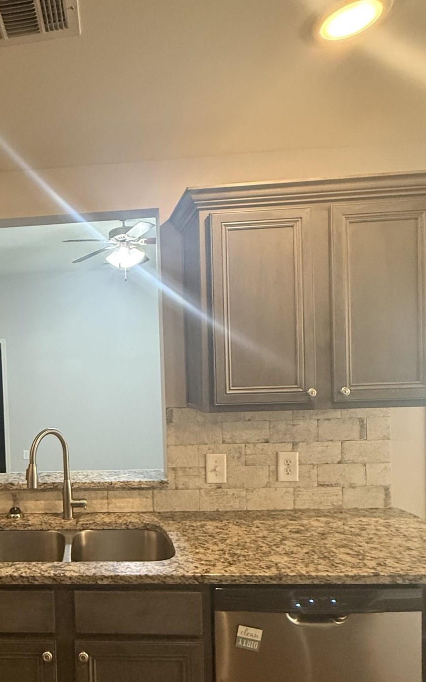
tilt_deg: -0.7
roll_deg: +1.6
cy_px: 392
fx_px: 464
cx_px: 46
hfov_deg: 45.0
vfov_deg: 72.1
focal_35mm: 25
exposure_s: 1/60
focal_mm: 2.22
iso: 400
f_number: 2.2
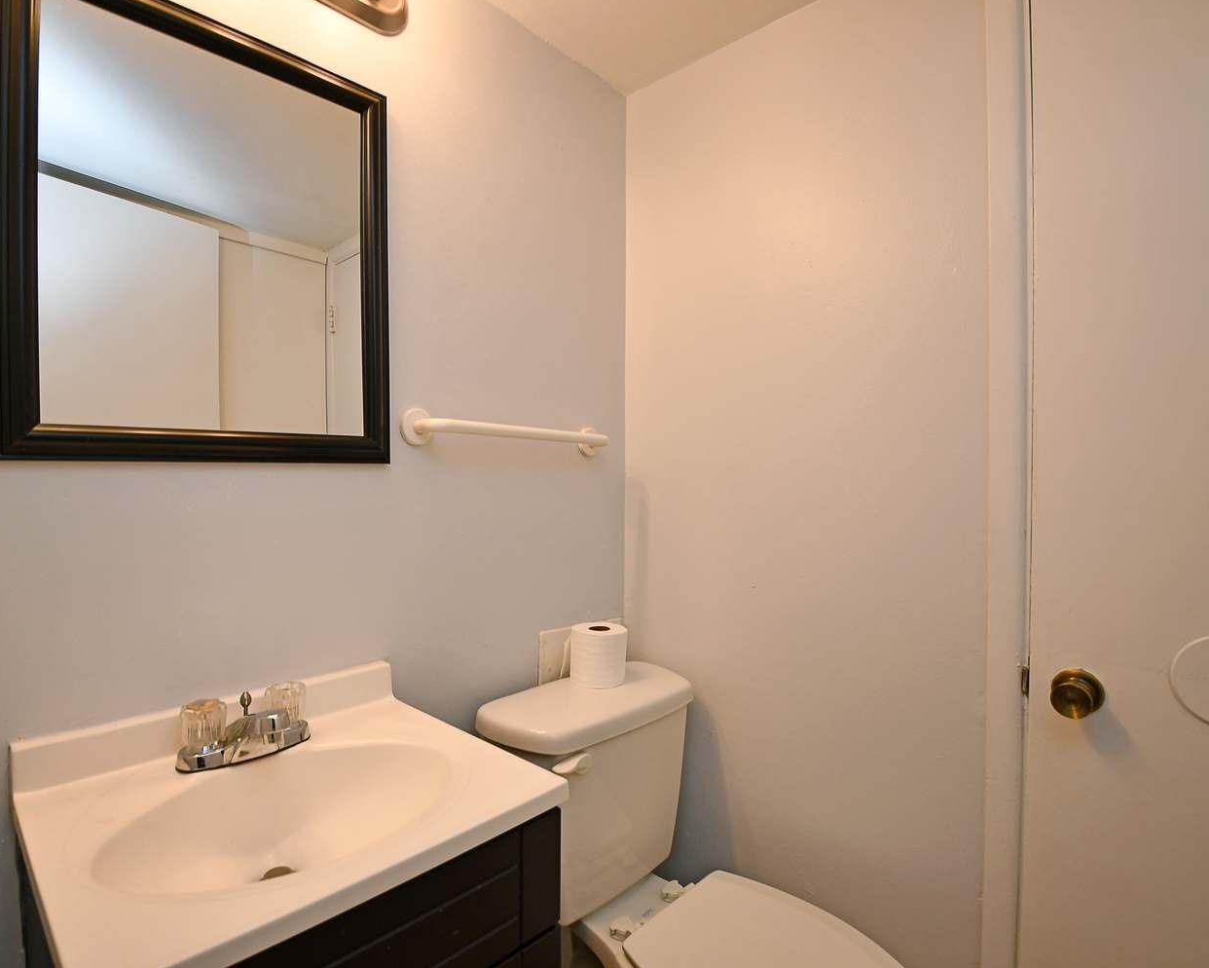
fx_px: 608
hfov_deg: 89.6
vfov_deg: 77.0
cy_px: 482
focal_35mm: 17
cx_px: 584
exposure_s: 1/80
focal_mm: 10
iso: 200
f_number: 4.5
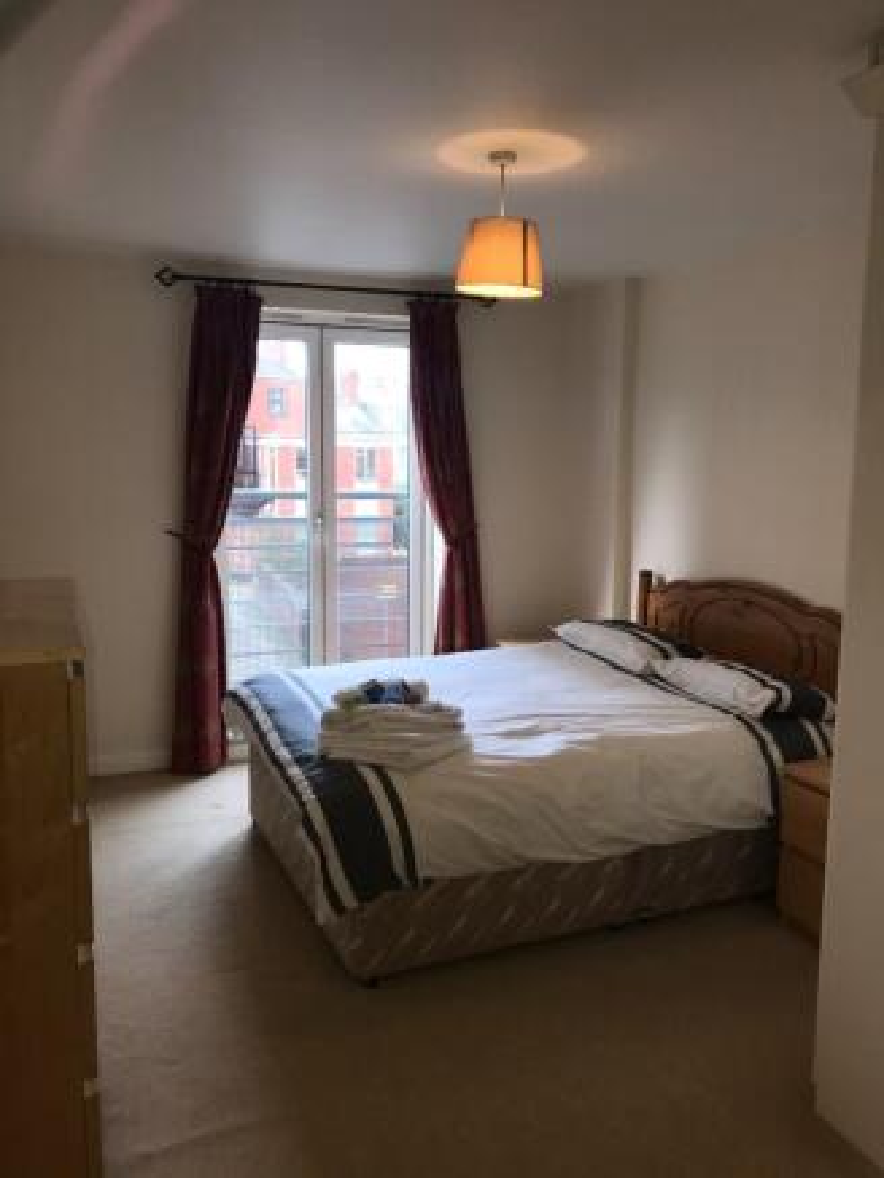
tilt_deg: -7.1
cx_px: 442
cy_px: 589
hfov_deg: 49.8
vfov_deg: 63.4
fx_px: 953
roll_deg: -0.5
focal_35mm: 28
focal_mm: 3.99
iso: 20
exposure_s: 1/50
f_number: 1.8
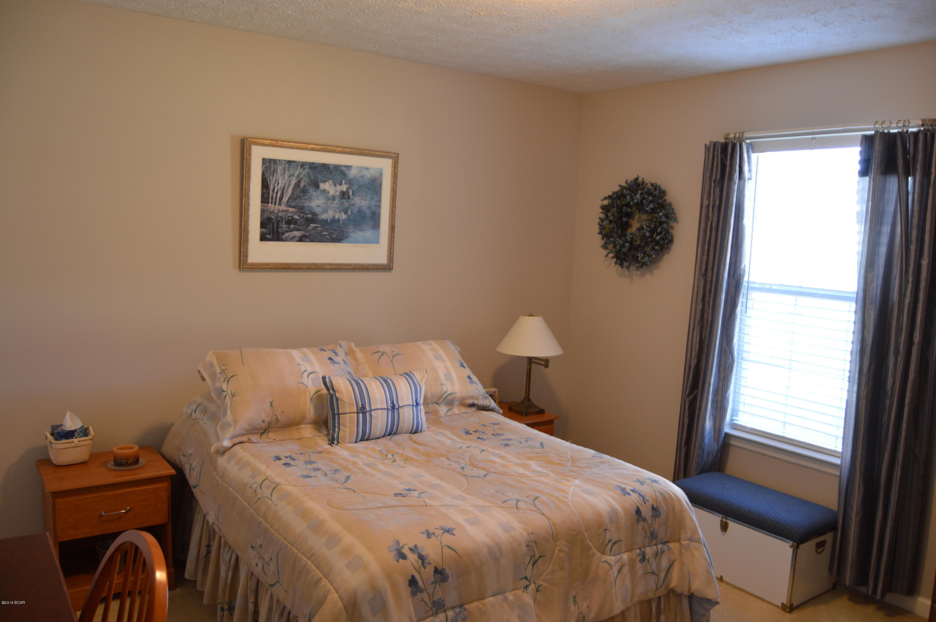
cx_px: 468
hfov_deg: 67.4
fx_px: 701
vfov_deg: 47.8
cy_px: 311
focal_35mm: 27
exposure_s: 1/8
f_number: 3.5
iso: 100
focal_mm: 18
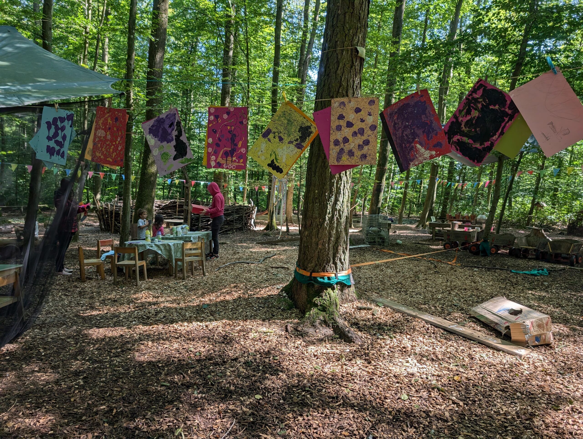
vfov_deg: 56.9
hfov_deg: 71.5
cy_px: 220
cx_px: 292
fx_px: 405
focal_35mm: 24
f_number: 1.68
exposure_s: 1/93.7
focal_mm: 6.9
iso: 20
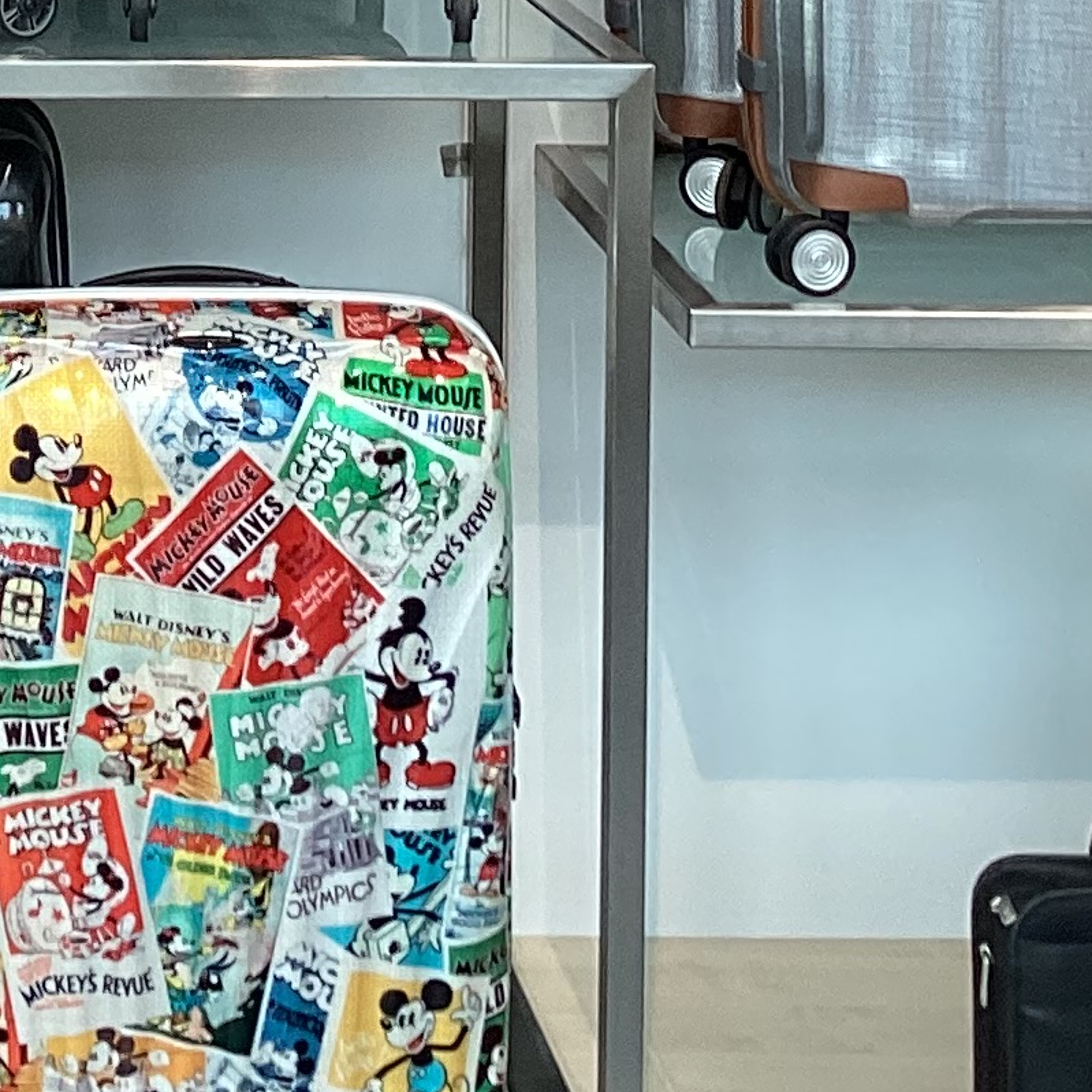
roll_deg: -0.4
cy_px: -380
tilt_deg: -2.9
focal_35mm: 112
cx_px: -163
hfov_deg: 15.1
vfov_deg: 14.8
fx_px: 3997
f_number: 2.4
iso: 50
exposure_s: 1/50
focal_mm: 3.3
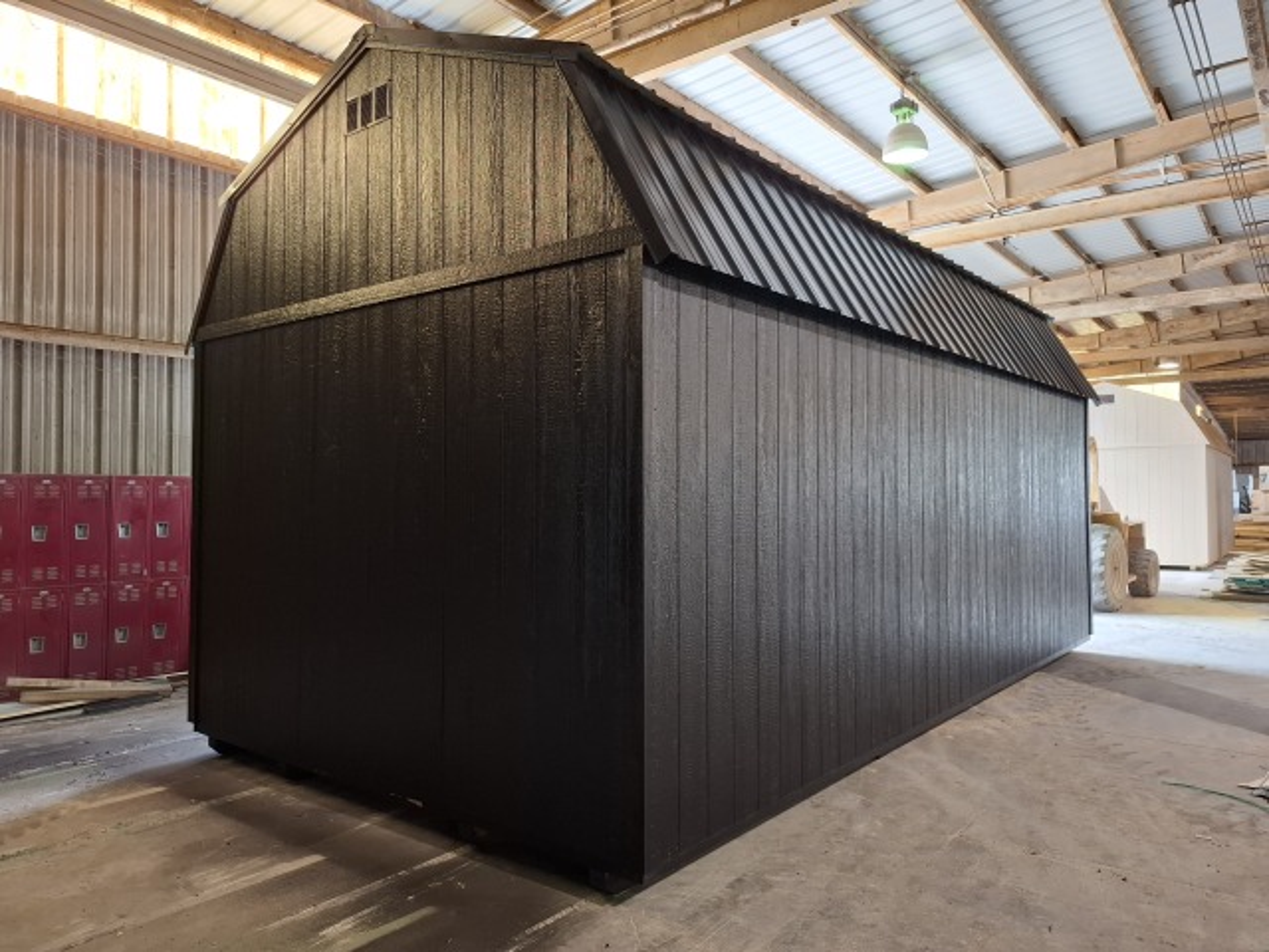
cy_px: 476
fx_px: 843
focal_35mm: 23
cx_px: 634
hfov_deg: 73.9
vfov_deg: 58.9
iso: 320
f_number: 1.8
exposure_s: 1/60
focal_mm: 5.54
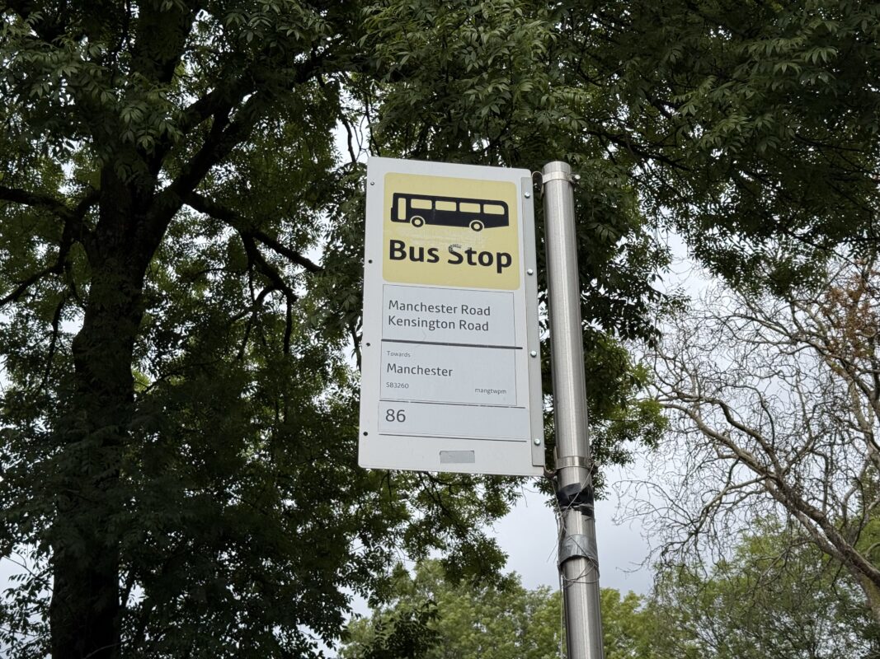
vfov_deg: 30.3
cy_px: 330
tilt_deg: +28.6
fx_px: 1220
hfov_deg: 39.7
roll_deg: +0.3
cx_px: 440
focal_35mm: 48
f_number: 1.78
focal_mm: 6.76
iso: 64
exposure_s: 1/2342
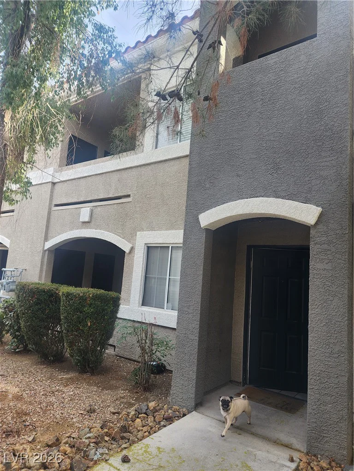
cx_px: 177
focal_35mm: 23
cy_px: 236
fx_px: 314
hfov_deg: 58.9
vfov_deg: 73.9
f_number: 1.8
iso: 50
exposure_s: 1/180
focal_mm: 6.4
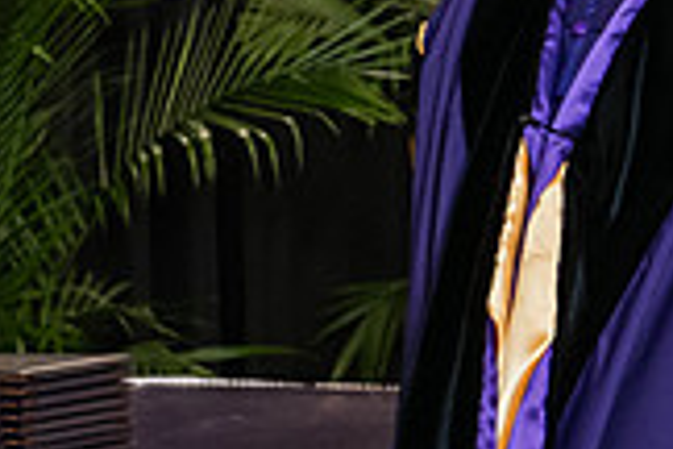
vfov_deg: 5.5
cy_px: -98
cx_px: 1088
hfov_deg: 8.0
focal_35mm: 250
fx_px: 4673
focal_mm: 70
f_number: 5
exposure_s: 1/200
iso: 2500
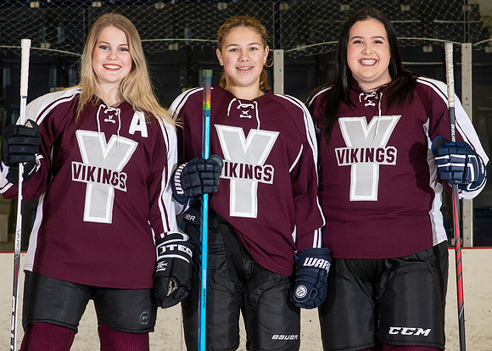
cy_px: 228
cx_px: 253
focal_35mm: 223
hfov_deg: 9.0
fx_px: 3112
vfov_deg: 6.5
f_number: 6.3
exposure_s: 1/100
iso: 800
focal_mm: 85
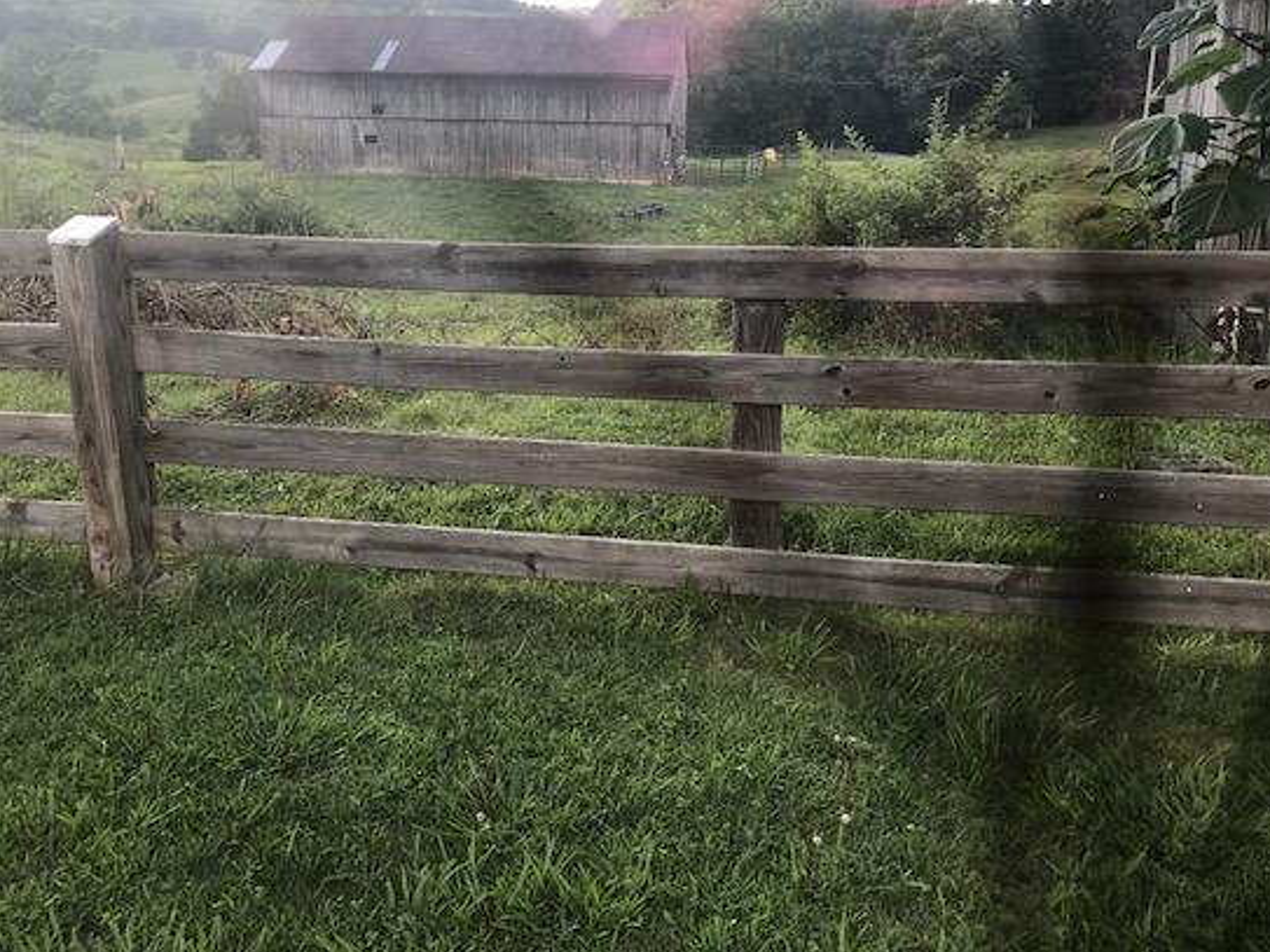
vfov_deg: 42.8
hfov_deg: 55.3
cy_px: 409
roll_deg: -0.7
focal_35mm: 33
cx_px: 594
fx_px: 1210
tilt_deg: -14.5
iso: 20
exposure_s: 1/231
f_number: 1.8
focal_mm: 3.99
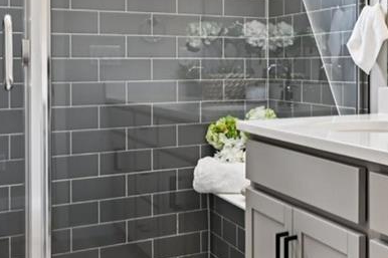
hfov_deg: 28.8
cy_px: 57
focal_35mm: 58
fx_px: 625
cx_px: 492
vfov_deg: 23.1
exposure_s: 1/13
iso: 400
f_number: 11
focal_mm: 14
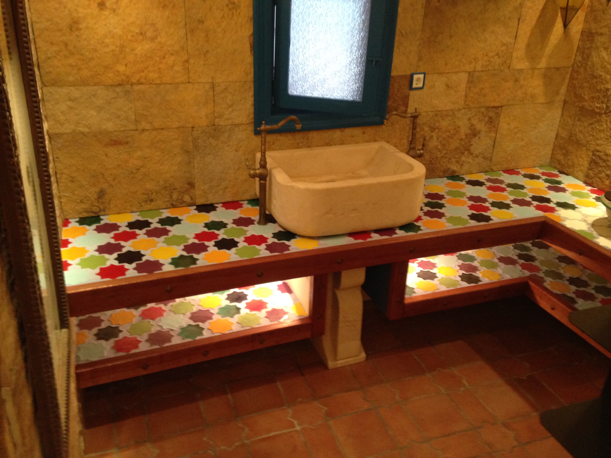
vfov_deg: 42.9
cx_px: 306
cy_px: 229
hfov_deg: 55.4
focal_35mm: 33
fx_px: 582
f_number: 2.4
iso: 250
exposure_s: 1/20
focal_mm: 4.12
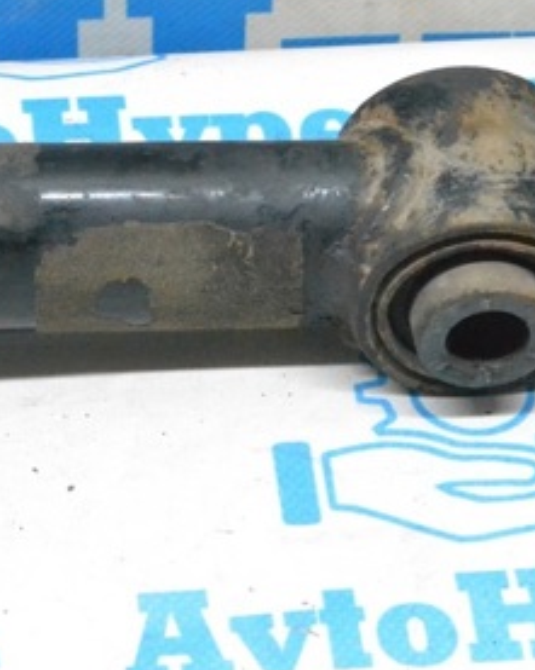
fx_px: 3550
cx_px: 513
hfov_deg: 8.6
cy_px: 324
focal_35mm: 179
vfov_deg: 10.8
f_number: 9
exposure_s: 1/160
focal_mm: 55
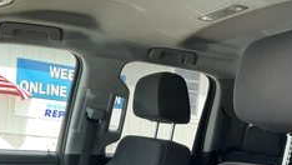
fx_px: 418
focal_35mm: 54
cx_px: 176
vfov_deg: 21.3
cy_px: 176
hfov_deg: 38.3
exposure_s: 1/189
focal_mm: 3
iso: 20
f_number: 1.8
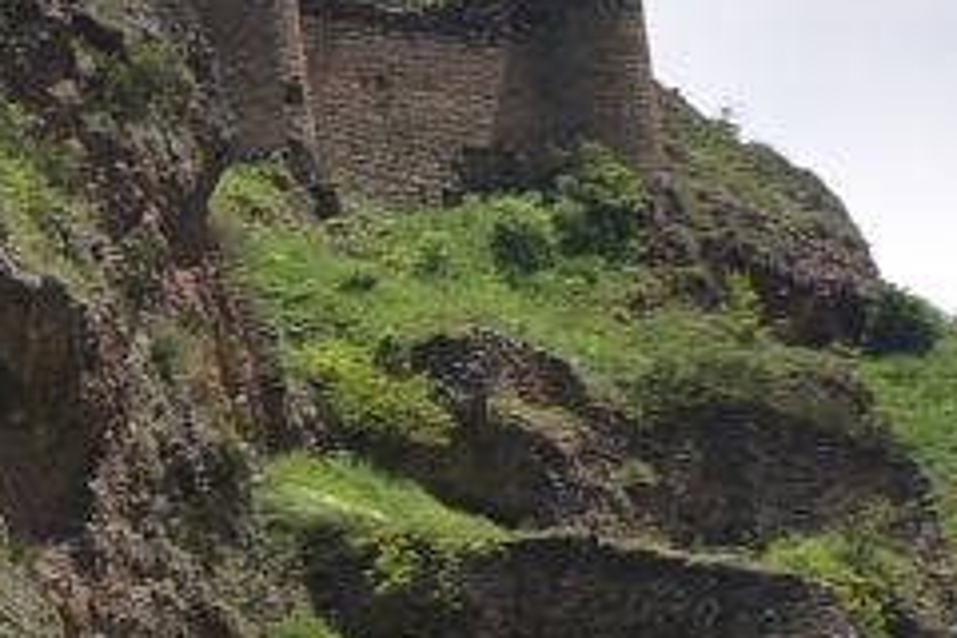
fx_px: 7204
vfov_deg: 5.1
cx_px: -1567
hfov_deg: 7.0
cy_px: 154
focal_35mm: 271
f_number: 11
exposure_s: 1/125
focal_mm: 50
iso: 100
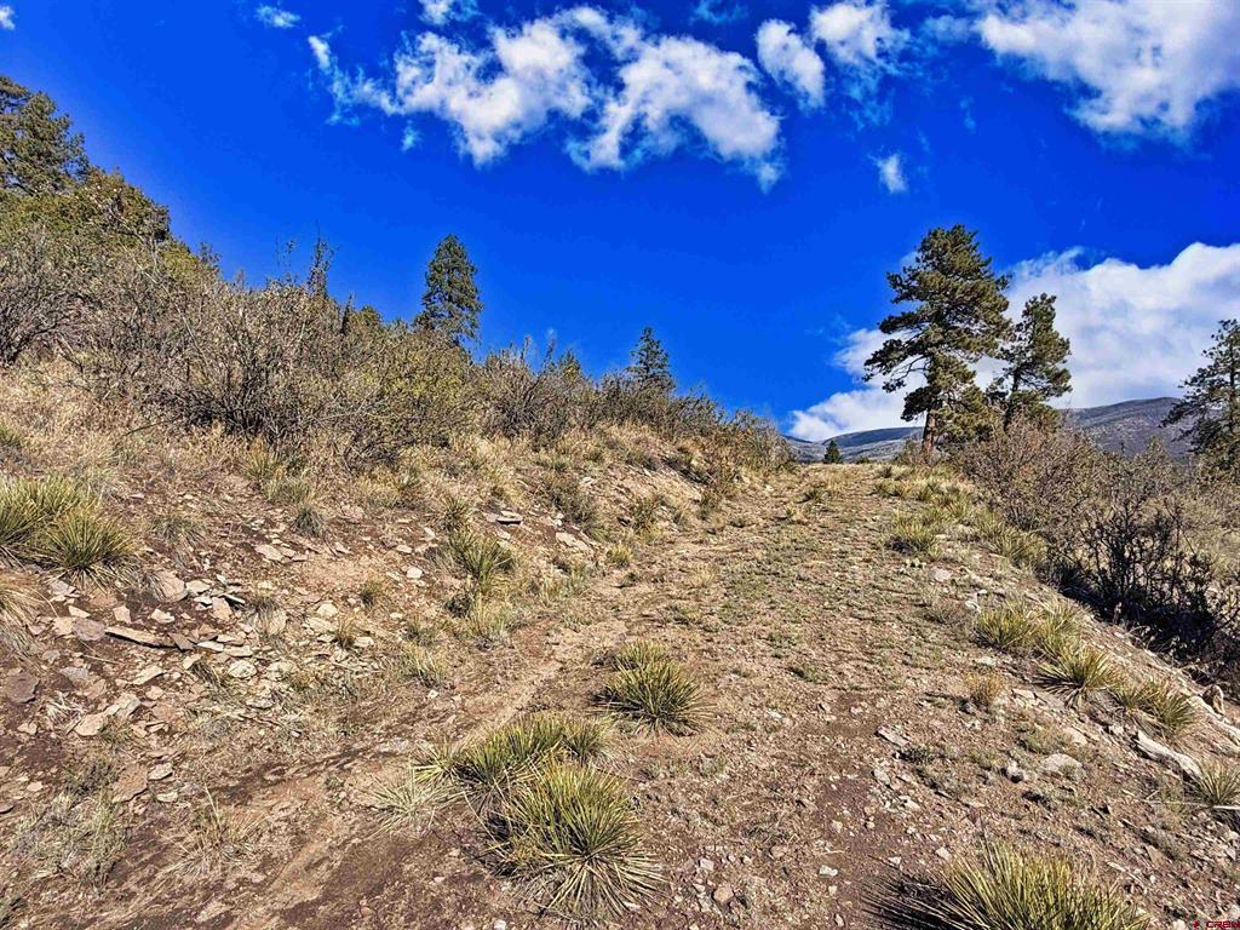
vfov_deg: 68.7
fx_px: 681
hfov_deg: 84.7
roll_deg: +0.6
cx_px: 620
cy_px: 465
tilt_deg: +0.9
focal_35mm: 19
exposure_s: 1/820
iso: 20
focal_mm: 2.22
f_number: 2.2
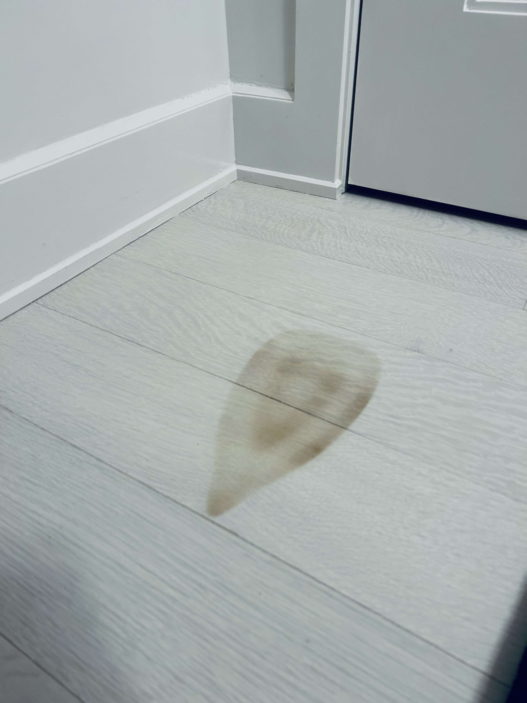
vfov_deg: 67.3
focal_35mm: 26
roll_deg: +2.2
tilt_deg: -38.6
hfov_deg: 53.1
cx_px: 264
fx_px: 528
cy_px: 352
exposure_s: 1/60
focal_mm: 5.7
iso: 125
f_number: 1.5
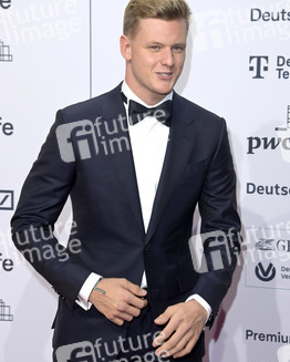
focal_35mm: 94
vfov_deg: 20.4
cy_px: 192
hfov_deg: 16.4
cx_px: 145
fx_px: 1008
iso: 640
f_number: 6.3
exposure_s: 1/250
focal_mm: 82
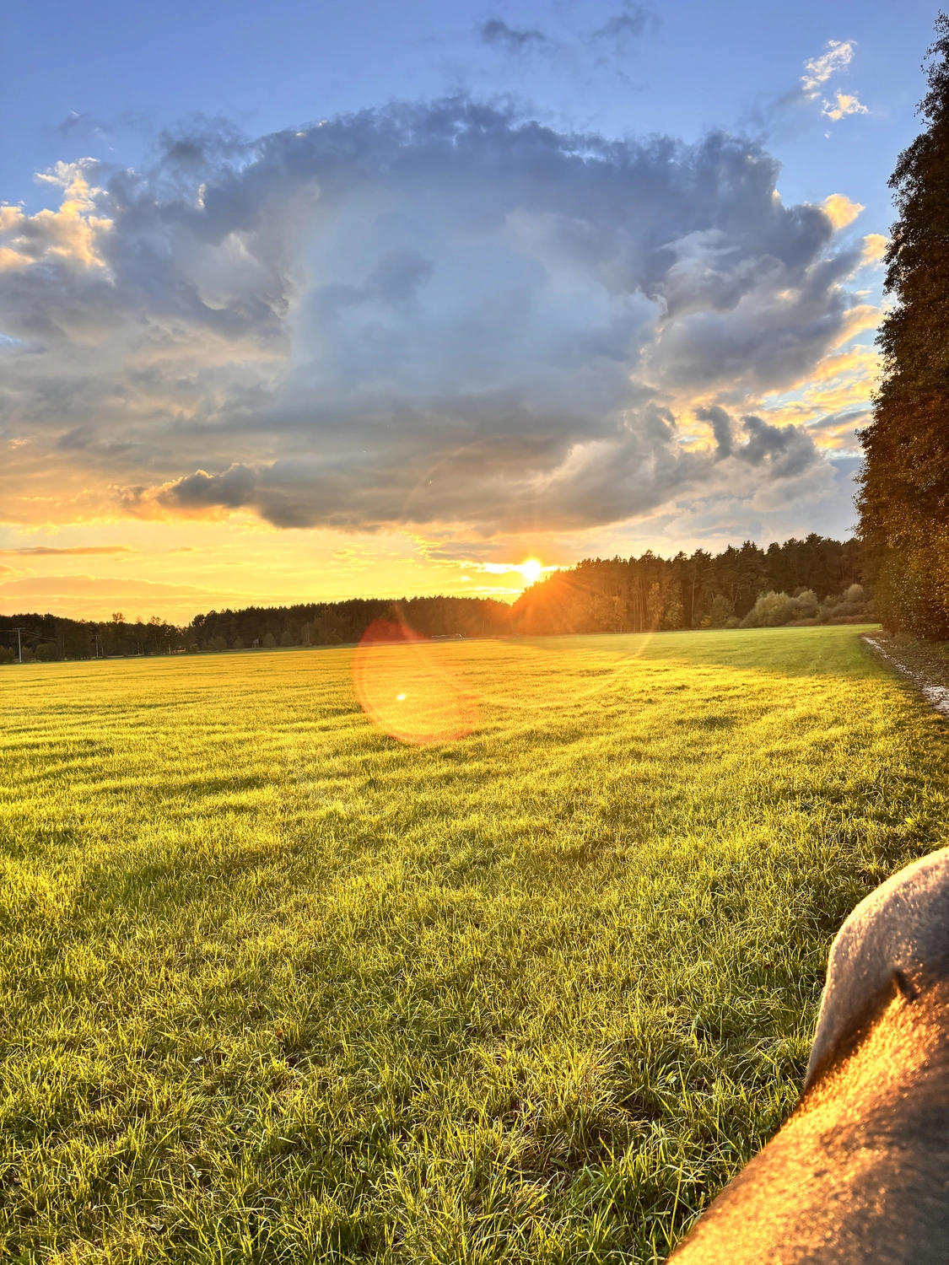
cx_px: 474
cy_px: 632
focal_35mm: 26
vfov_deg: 67.3
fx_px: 950
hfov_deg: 53.1
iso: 50
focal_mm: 5.96
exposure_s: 1/675
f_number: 1.6
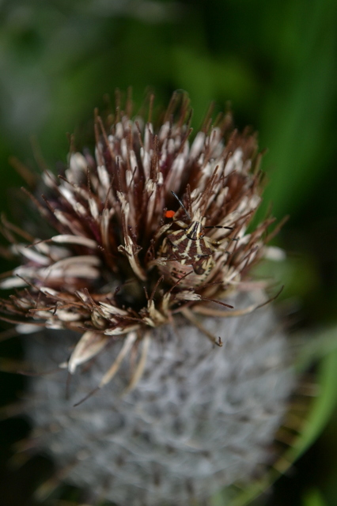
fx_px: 1012
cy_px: 253
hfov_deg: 18.9
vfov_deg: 28.1
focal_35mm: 72
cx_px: 168
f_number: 5.6
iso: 360
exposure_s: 1/60
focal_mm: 48
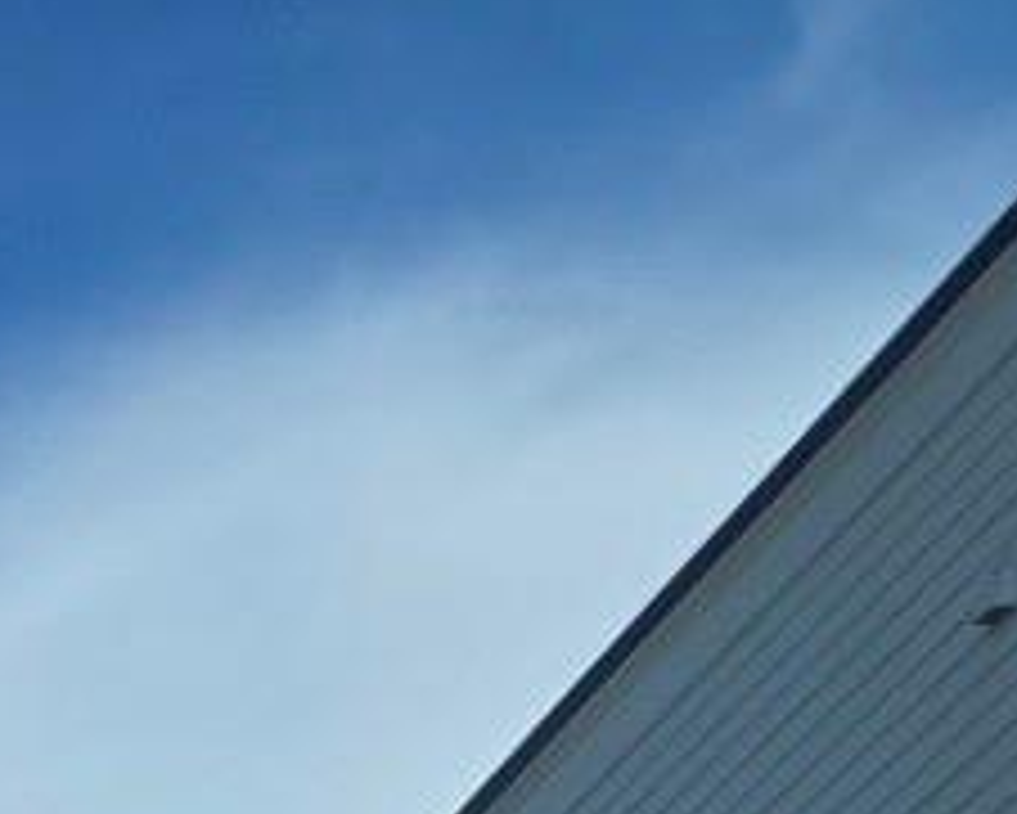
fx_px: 4788
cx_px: -1634
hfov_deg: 10.1
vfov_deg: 8.3
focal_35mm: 159
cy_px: 2375
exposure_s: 1/3333
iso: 80
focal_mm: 6.3
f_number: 1.7
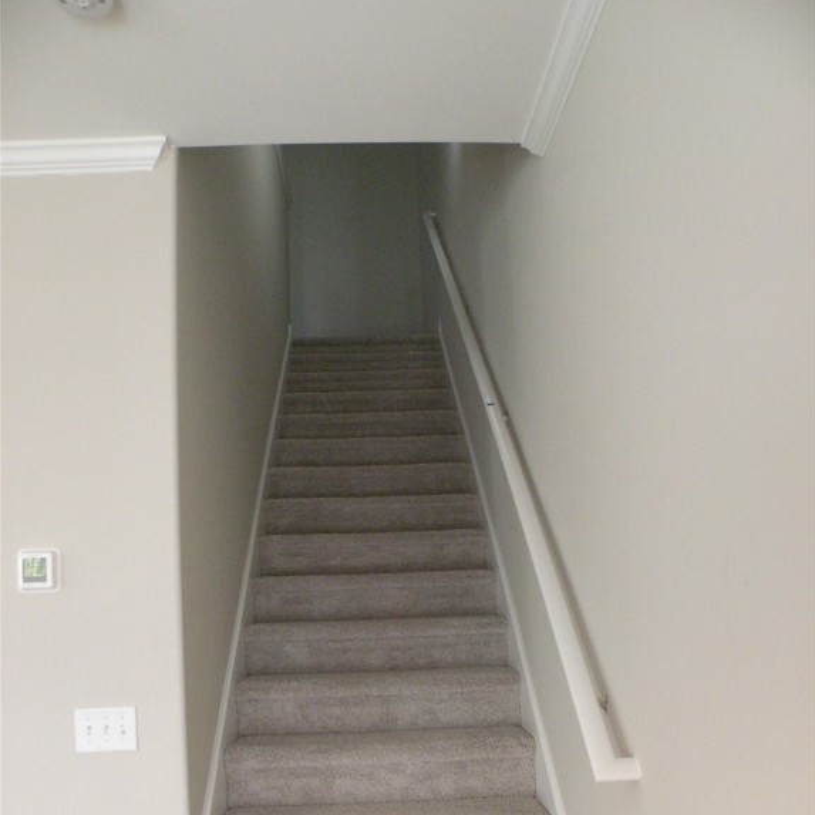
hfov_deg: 51.1
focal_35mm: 32
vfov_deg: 50.5
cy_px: 521
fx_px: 852
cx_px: 408
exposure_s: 1/53.2
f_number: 2.8
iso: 377
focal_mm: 4.7
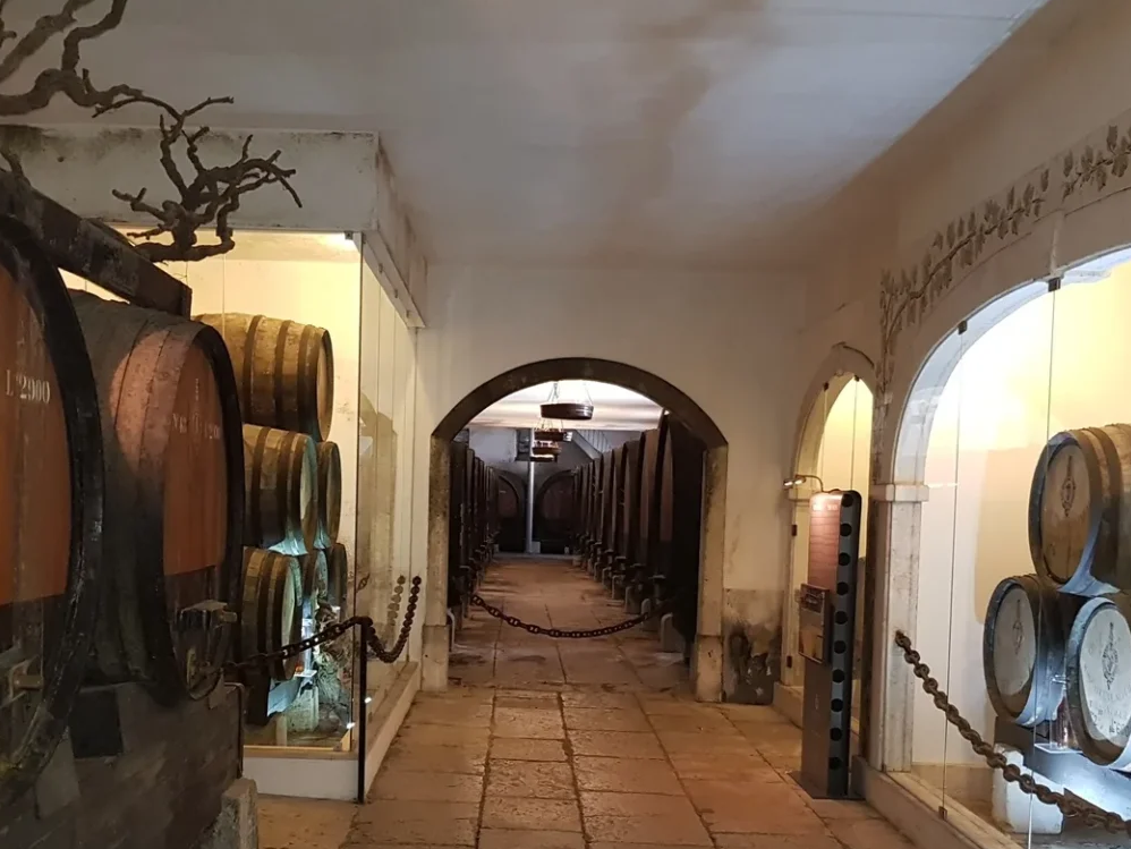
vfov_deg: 35.6
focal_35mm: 40
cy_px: 571
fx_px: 1307
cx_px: 512
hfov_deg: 46.7
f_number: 1.7
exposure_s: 1/10
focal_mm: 4.2
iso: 200
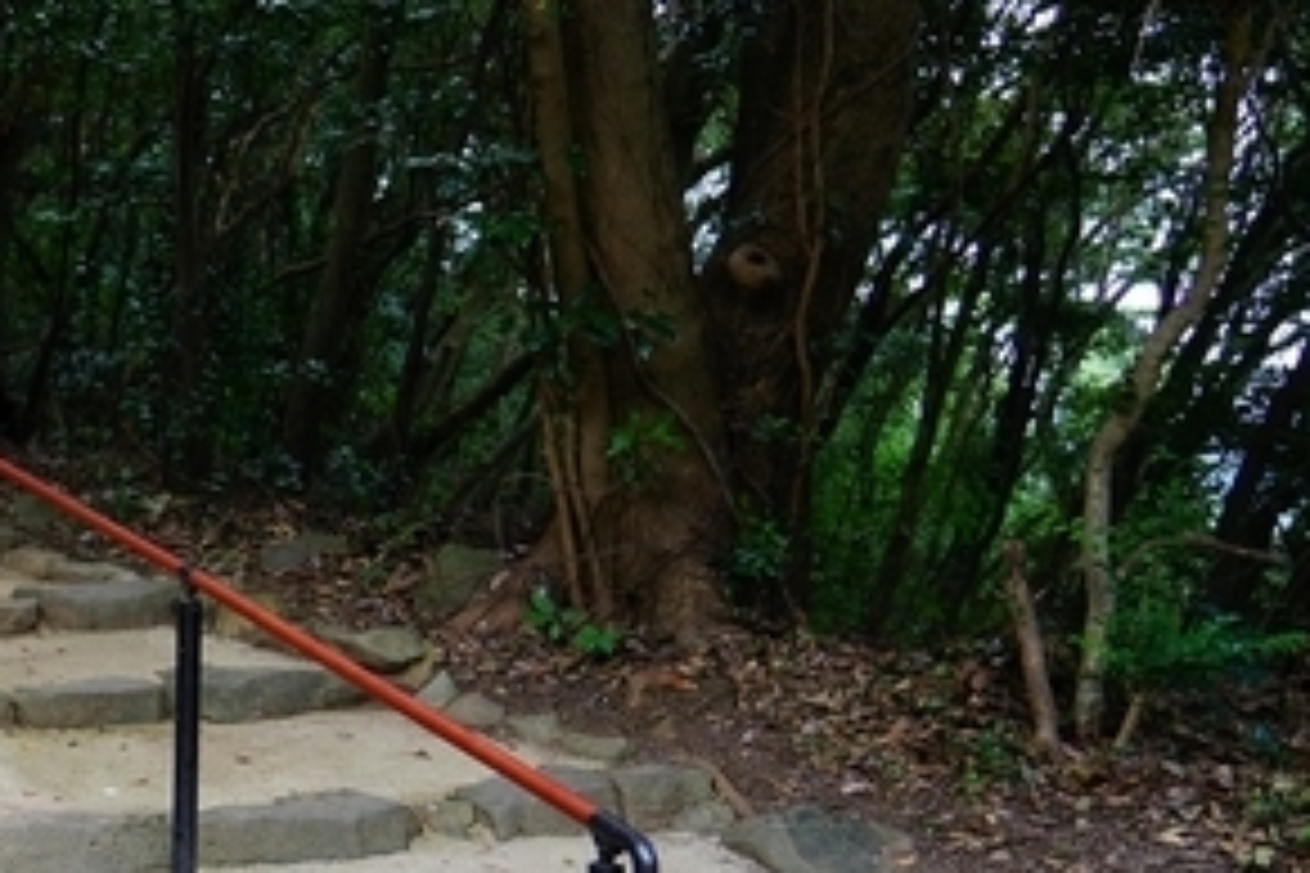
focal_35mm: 66
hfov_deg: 26.6
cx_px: -315
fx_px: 2401
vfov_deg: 20.6
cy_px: 500
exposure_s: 1/60
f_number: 4
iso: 200
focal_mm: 24
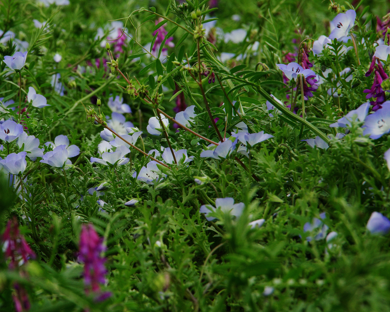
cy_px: 155
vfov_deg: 6.6
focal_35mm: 234
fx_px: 2702
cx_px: 150
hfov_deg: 8.3
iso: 800
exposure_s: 1/40
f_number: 13
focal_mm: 135
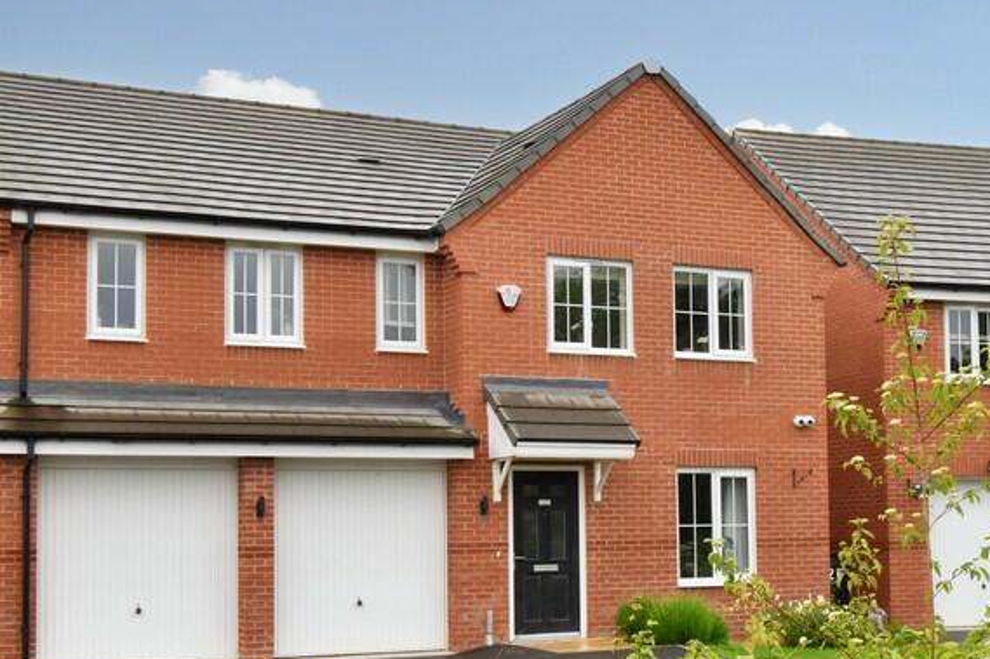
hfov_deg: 36.9
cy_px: 439
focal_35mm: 54
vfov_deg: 24.9
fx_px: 1484
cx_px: 529
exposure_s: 1/250
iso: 800
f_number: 8
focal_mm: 20
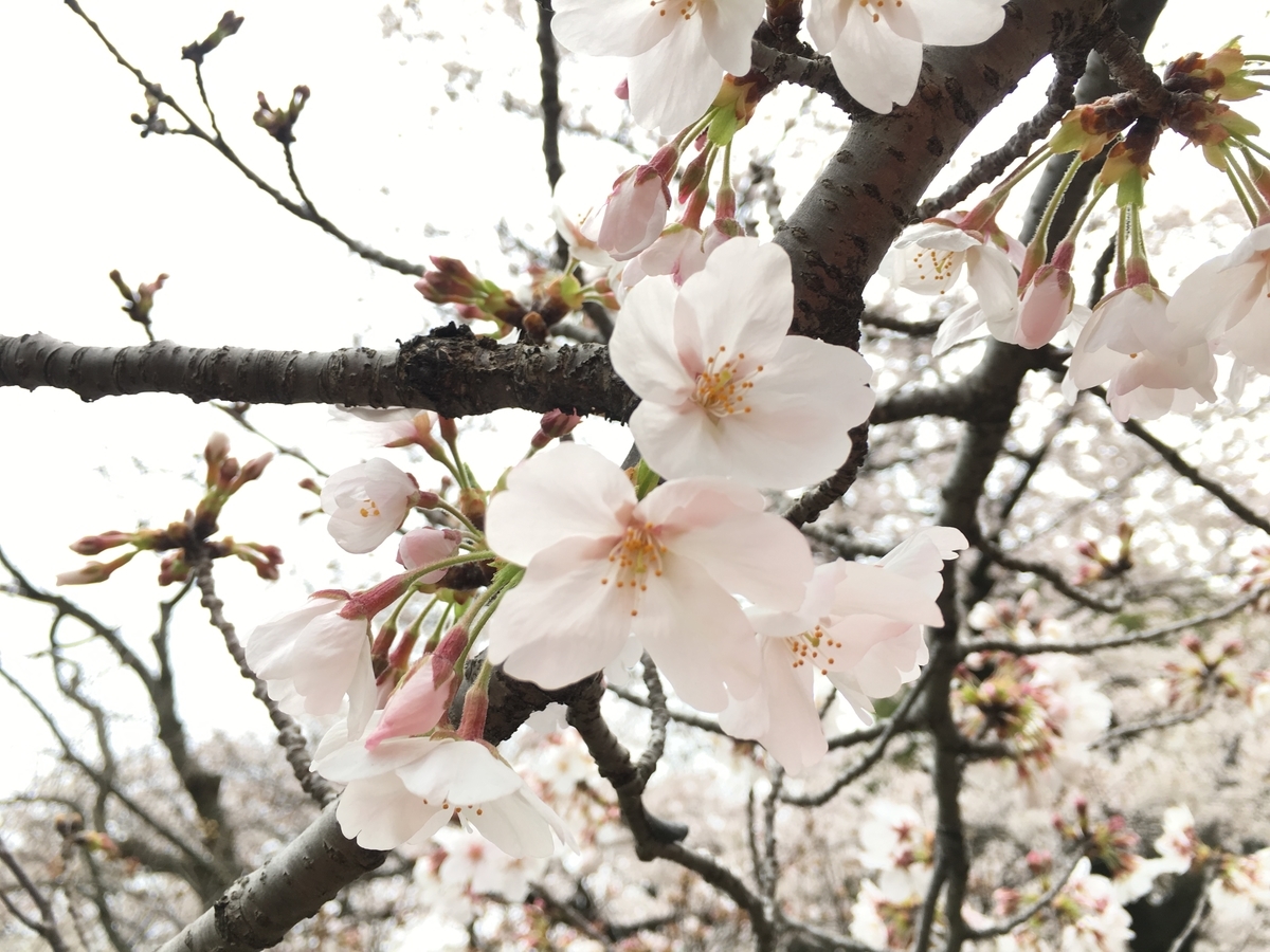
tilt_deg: +34.7
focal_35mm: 29
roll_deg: +0.8
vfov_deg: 48.2
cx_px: 635
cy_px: 476
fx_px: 1064
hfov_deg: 61.7
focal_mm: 4.15
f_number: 2.2
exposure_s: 1/120
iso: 25
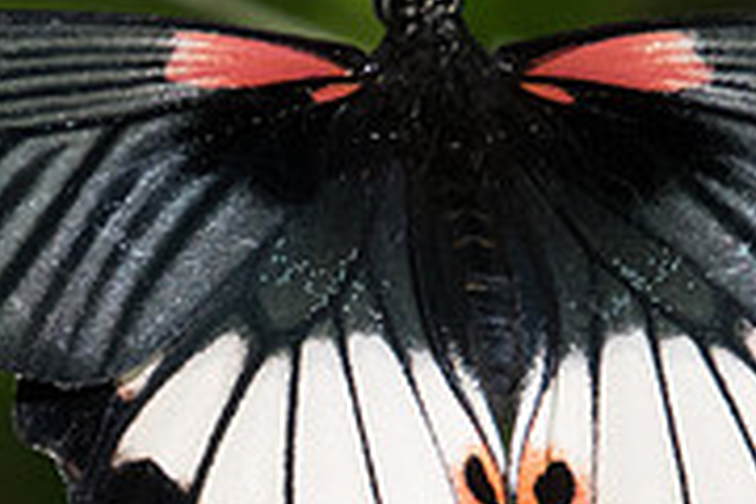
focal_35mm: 3408
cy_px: 445
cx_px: 443
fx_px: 71562
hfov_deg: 0.6
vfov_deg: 0.4
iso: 800
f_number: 8
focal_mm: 400
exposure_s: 1/200
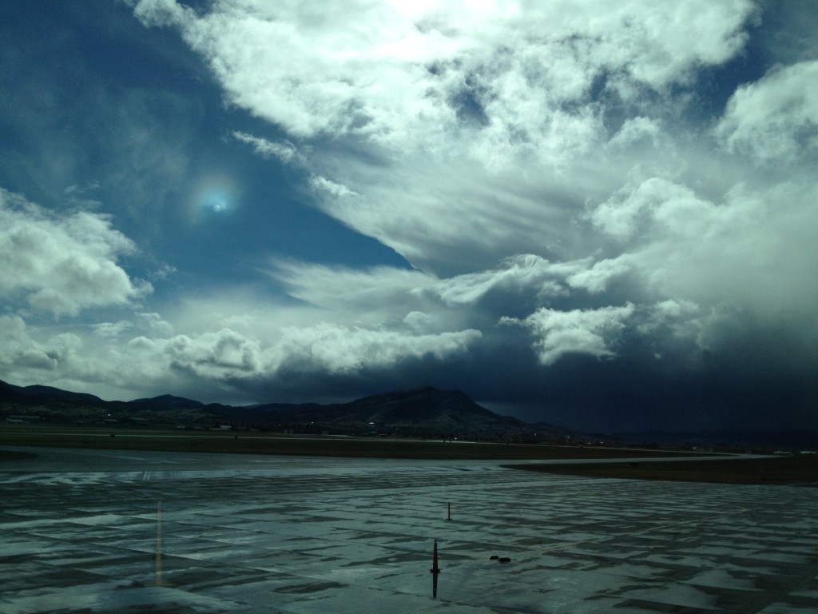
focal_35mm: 35
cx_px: 409
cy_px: 307
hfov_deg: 52.6
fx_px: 827
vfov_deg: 40.7
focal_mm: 4.28
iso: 50
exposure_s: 1/6135
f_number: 2.4
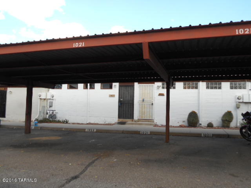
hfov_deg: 61.7
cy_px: 94
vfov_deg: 48.2
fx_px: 210
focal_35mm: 29
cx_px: 126
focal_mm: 5.2
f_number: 4
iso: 80
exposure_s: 1/125
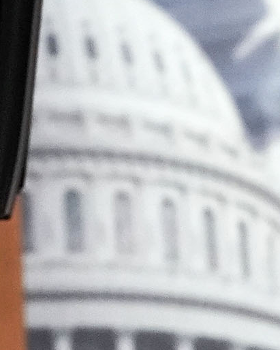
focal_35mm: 734
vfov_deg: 2.6
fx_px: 7606
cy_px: -144
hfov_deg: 2.1
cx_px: -683
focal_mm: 134
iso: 3200
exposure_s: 1/50
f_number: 13
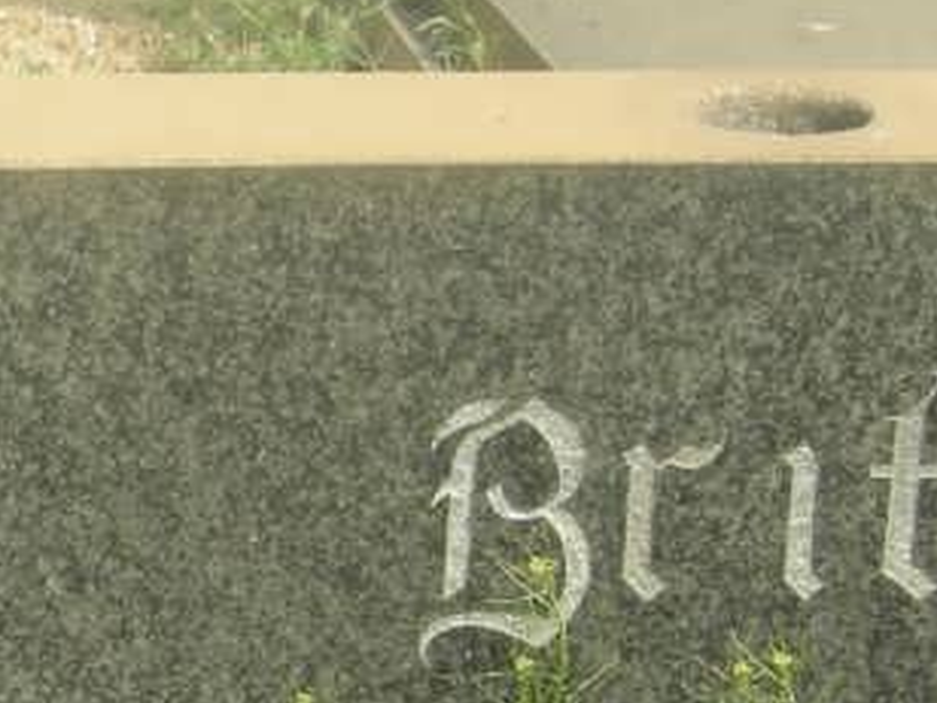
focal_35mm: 187
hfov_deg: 10.3
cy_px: 767
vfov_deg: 7.9
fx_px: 5062
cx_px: -347
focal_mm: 10.1
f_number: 4.9
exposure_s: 1/152
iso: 64
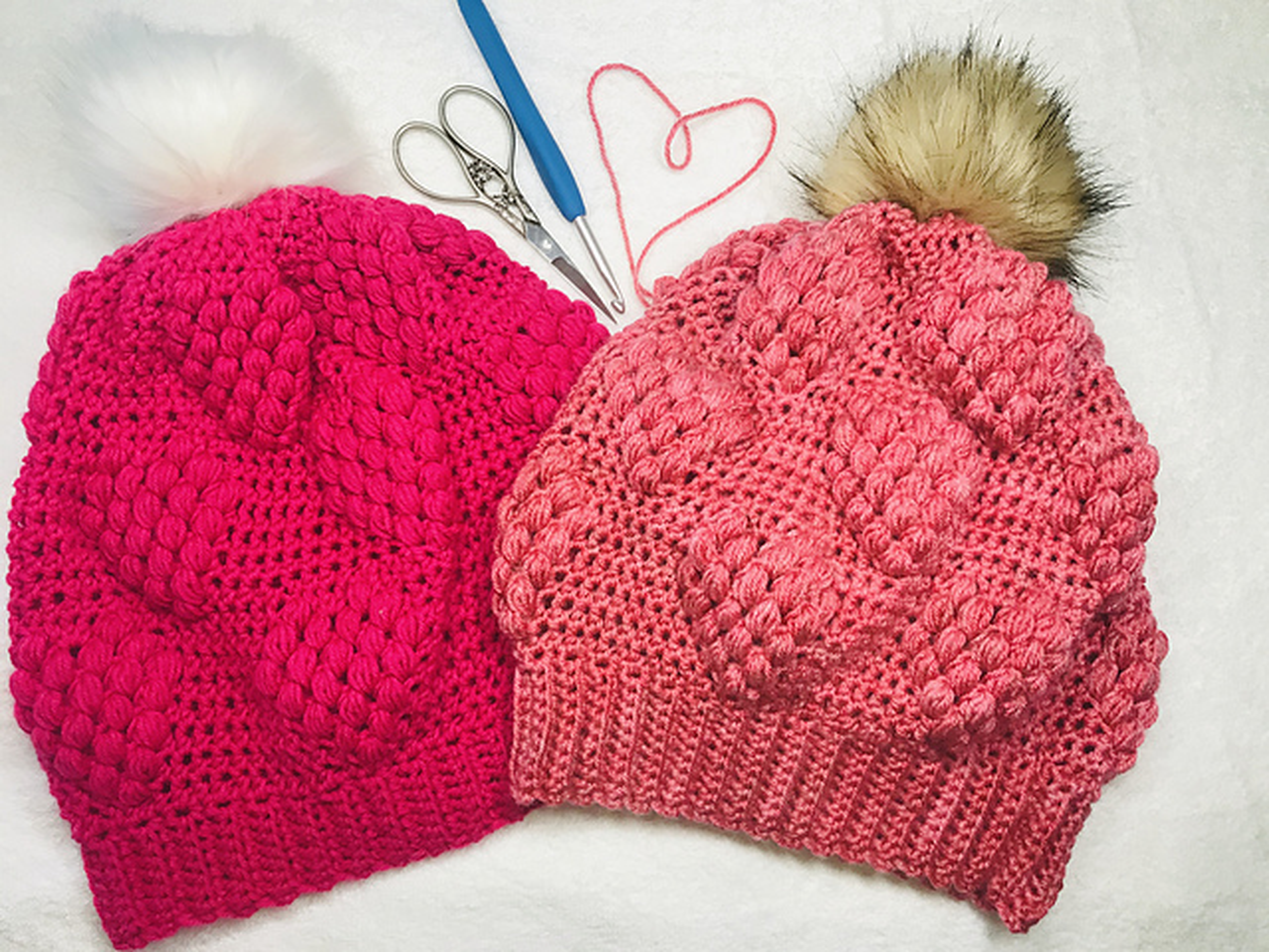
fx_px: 1026
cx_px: 634
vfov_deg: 49.7
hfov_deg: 63.4
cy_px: 476
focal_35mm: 28
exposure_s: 1/30
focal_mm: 3.99
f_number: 1.8
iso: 25
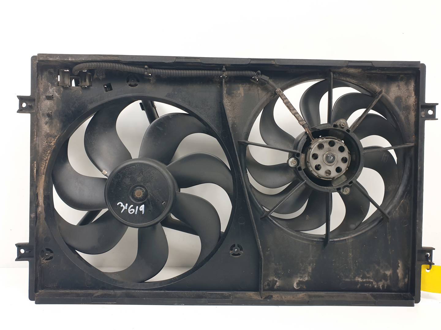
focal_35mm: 26
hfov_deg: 67.3
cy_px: 165
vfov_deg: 53.1
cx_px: 220
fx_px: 331
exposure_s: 1/138
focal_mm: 4.3
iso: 50
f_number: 2.4
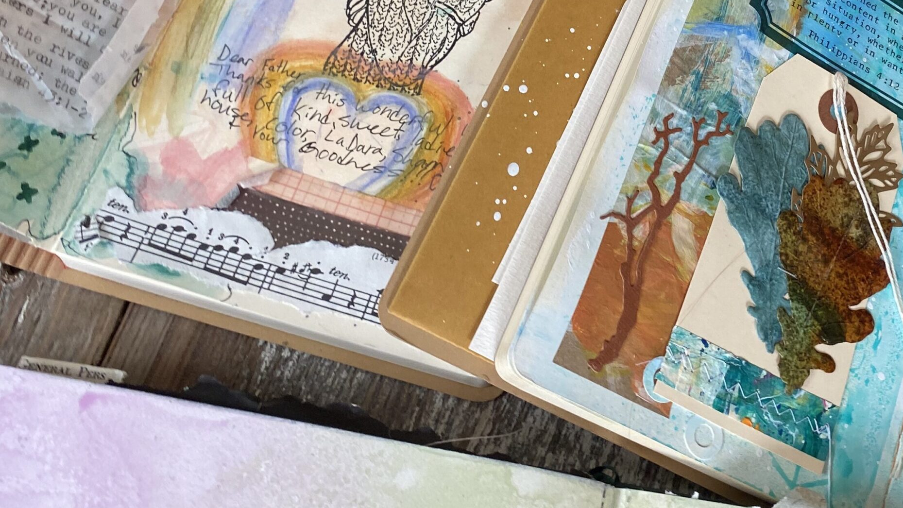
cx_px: 544
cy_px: 131
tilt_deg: -56.4
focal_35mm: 39
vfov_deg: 30.0
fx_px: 934
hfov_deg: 51.2
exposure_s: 1/60
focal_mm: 4.25
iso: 64
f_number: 1.8
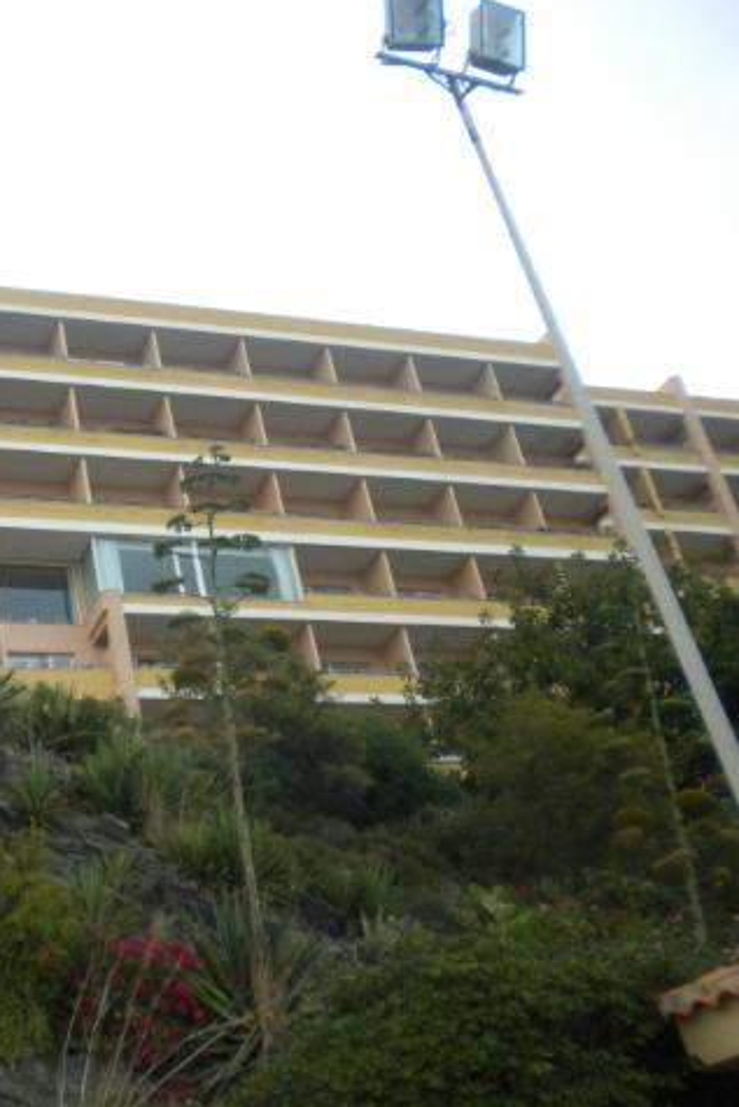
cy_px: 550
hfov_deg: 26.6
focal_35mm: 49
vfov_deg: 40.3
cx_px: 68
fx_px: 1508
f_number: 3.1
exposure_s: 1/565
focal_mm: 6.3
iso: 389
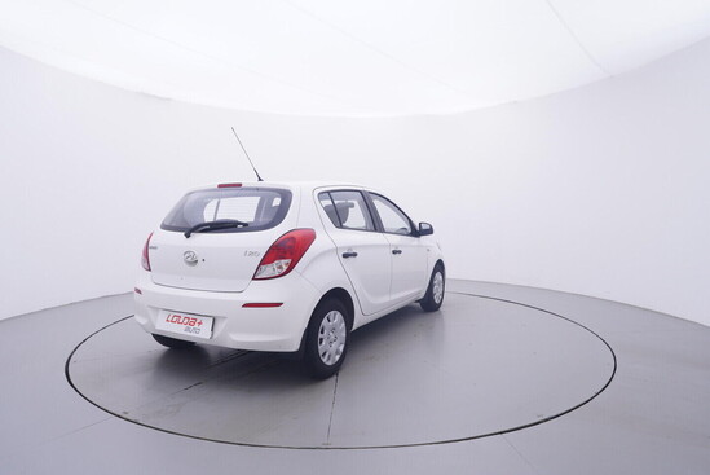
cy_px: 238
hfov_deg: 77.3
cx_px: 355
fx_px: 444
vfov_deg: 56.2
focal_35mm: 22
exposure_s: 1/80
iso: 200
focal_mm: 15
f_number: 5
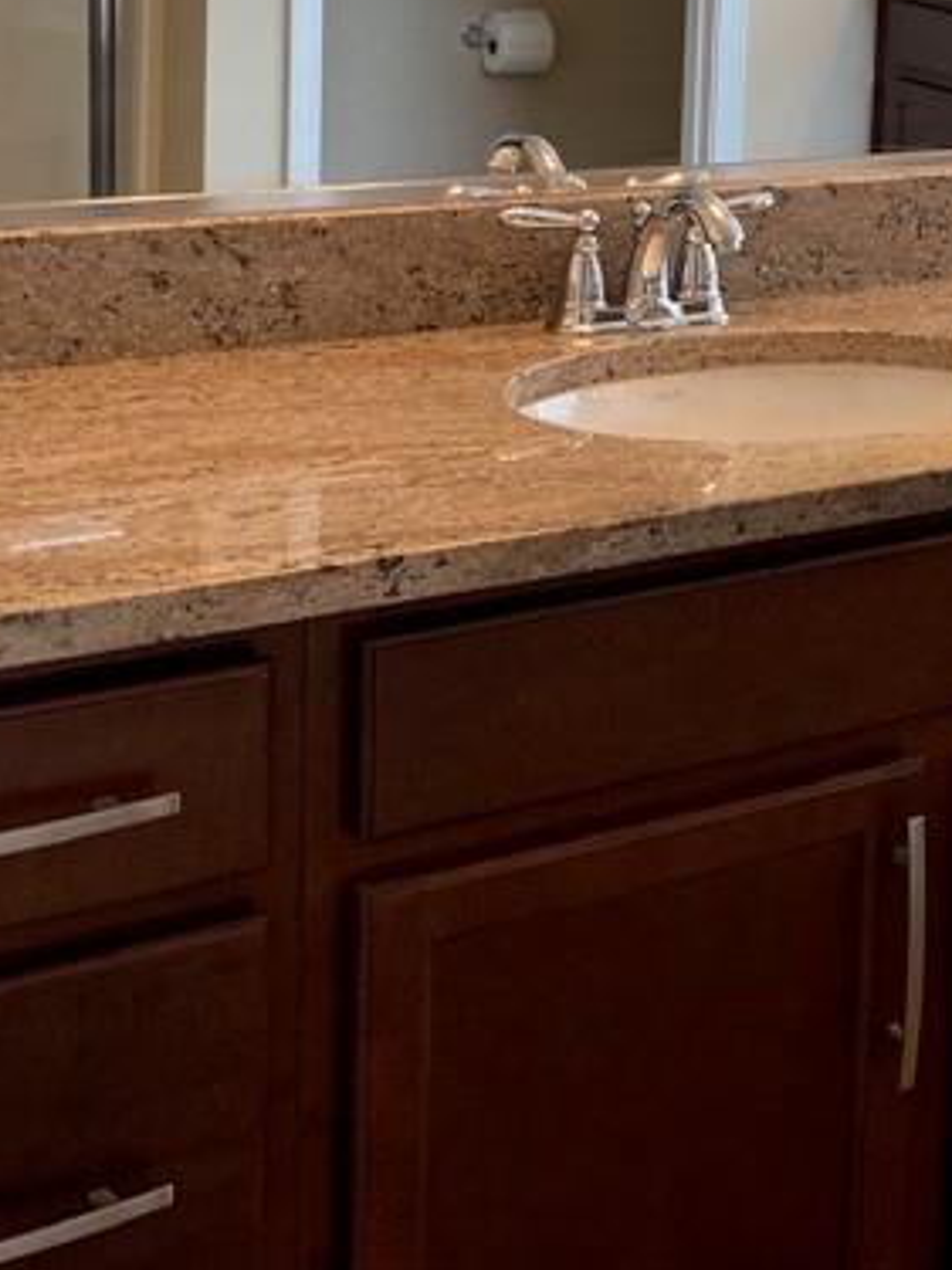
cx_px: 1325
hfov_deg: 18.8
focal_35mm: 71
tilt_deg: -7.0
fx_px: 2605
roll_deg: -4.4
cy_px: 108
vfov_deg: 26.4
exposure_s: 1/120
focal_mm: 4.25
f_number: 1.8
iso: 50
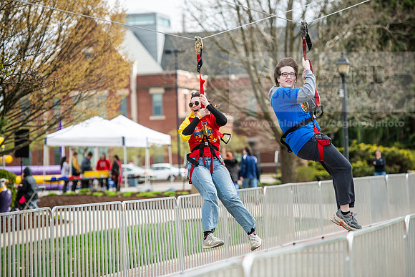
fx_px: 1787
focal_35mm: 155
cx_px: 208
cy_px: 138
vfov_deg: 8.9
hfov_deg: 13.2
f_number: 3.5
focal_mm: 155
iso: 200
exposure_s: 1/1000
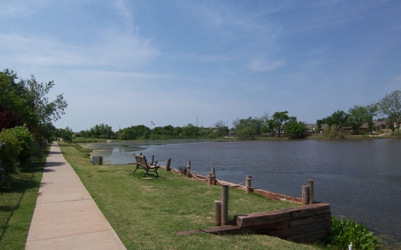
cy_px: 128
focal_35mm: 25
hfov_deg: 72.5
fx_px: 273
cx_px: 197
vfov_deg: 49.3
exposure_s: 1/640
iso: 64
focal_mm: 3.8
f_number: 5.6
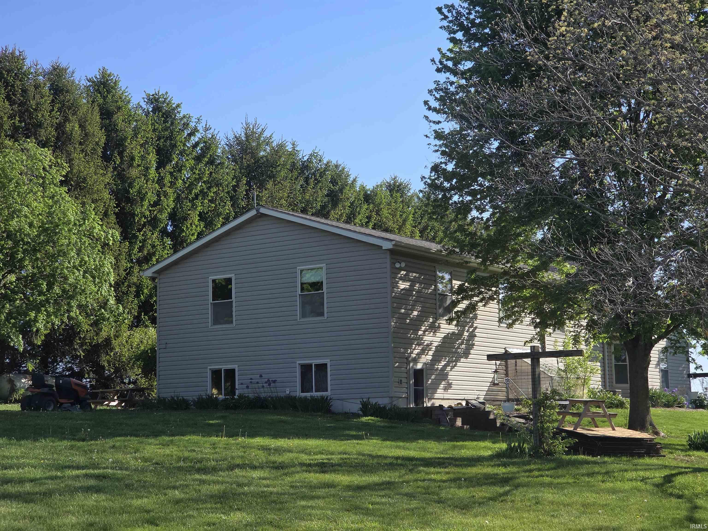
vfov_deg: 21.3
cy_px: 266
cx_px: 354
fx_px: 1411
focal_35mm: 69
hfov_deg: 28.2
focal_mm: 7
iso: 25
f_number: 2.4
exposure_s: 1/832
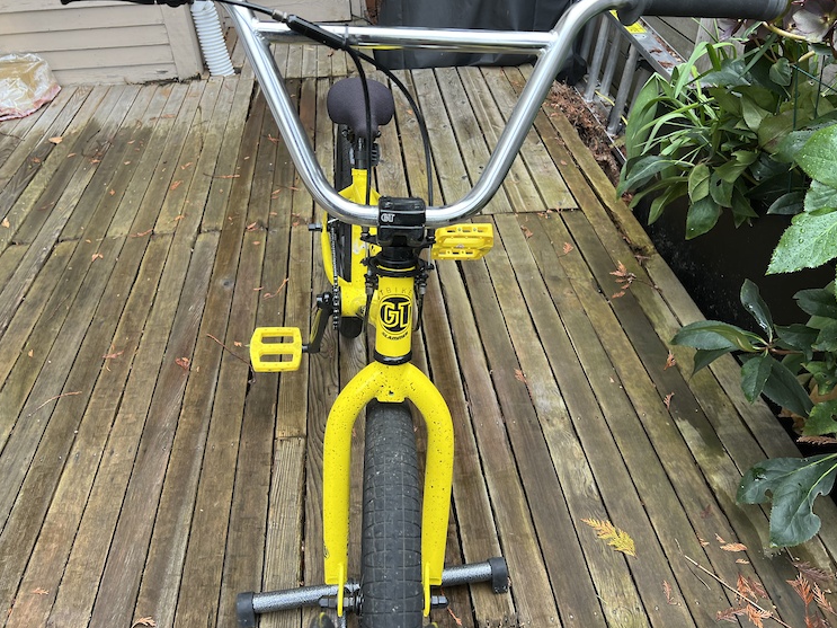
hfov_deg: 63.4
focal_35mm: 28
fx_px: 677
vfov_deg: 49.7
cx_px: 394
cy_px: 293
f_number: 1.5
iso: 50
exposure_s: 1/154
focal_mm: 5.7
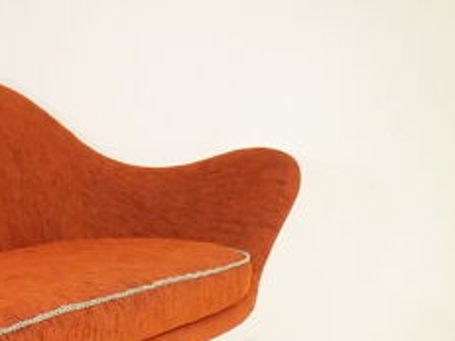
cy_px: 254
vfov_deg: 18.8
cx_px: -79
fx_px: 1025
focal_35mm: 78
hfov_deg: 23.1
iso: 400
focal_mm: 5.3
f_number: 3.3
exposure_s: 1/100
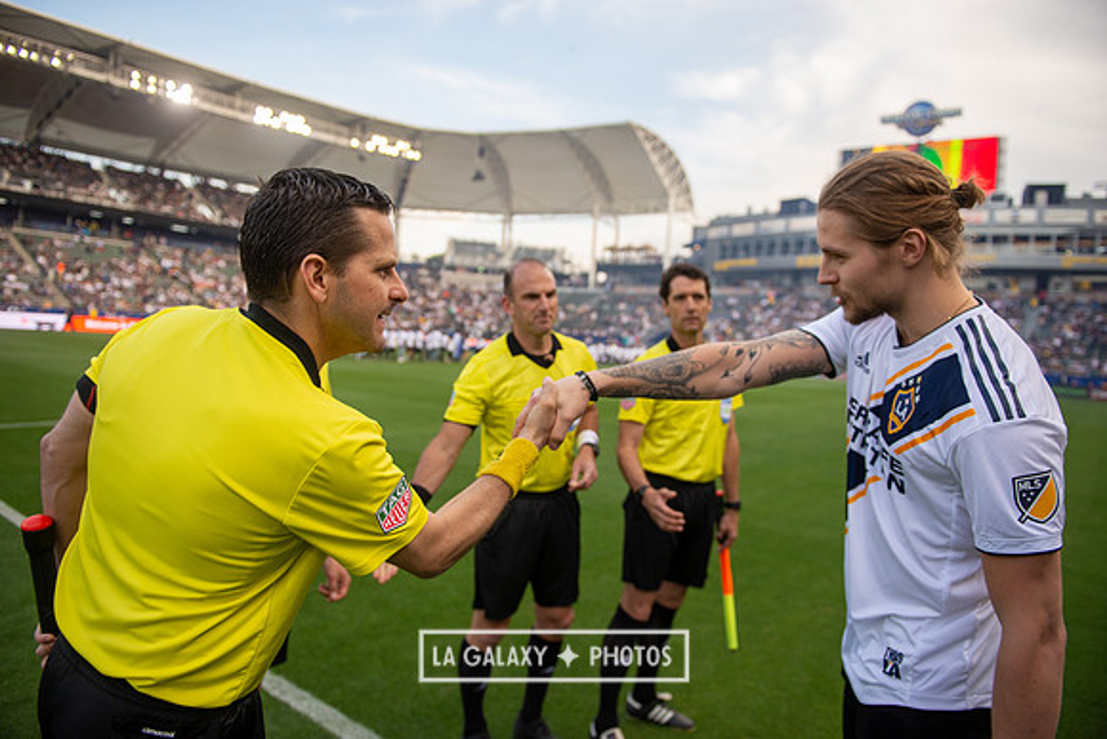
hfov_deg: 73.7
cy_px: 370
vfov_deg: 53.2
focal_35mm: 24
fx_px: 738
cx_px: 554
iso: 400
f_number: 2.8
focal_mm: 24
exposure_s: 1/1000
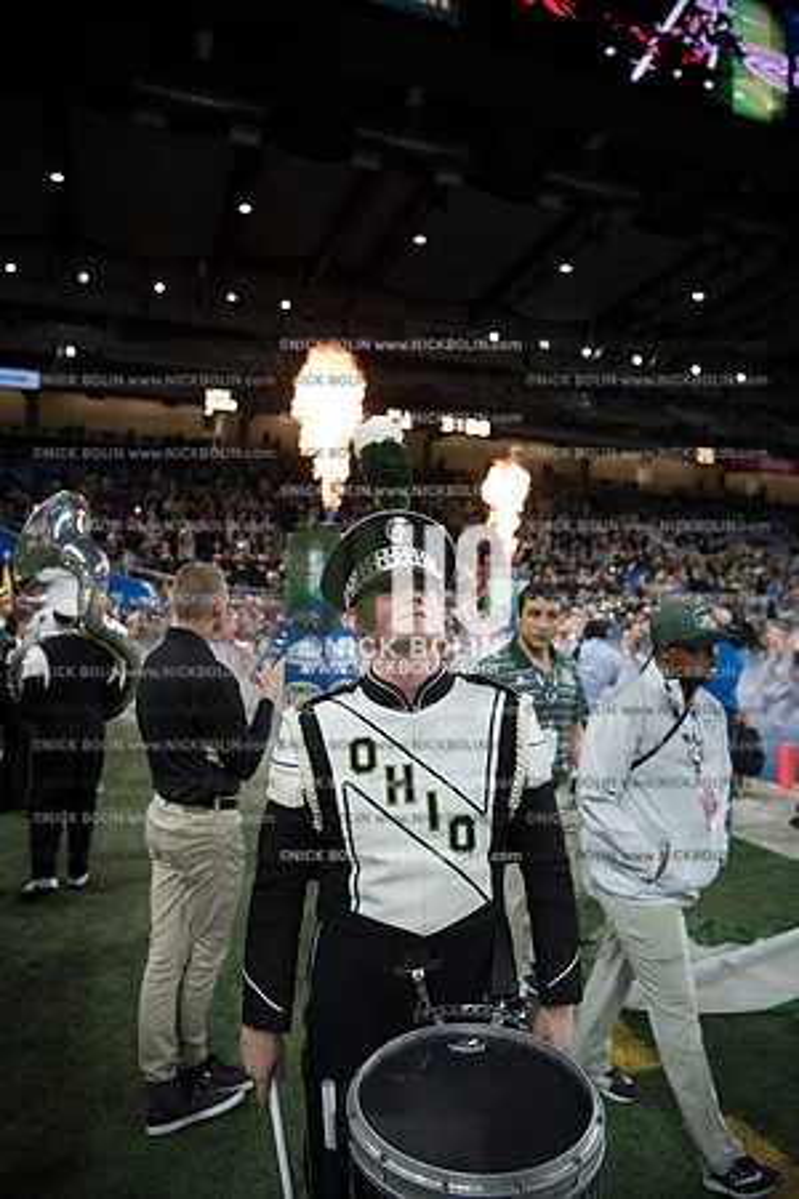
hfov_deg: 53.1
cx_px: 400
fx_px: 799
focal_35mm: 24
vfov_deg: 73.7
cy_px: 600
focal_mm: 24
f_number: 2.8
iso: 1250
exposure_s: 1/1250
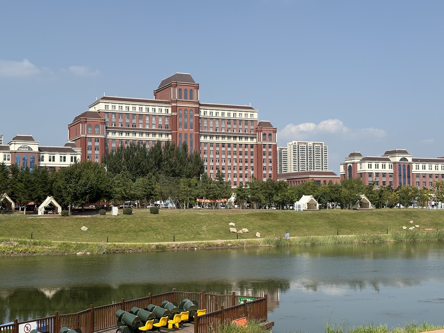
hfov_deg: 36.8
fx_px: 667
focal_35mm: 52
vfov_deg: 28.0
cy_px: 166
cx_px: 222
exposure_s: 1/4065
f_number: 1.6
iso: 40
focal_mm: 5.96
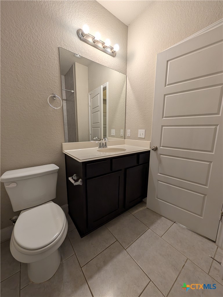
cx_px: 112
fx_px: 103
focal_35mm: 12
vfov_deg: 110.4
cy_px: 148
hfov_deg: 94.7
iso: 56
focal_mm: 2.02
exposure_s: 1/99.4
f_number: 1.7
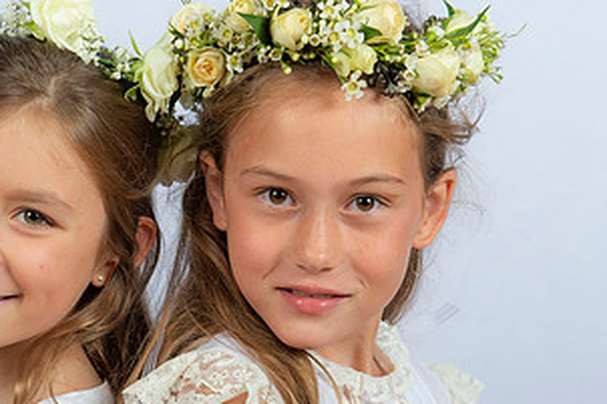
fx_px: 2005
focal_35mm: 119
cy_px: 332
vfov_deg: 11.5
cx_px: 171
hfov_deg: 17.1
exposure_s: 1/200
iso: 320
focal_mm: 62
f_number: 8
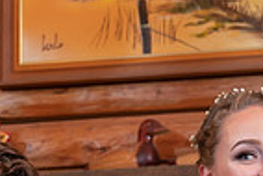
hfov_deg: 12.7
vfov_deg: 8.3
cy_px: 325
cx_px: -26
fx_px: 1163
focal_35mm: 159
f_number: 4
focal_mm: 38
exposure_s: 1/200
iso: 2000
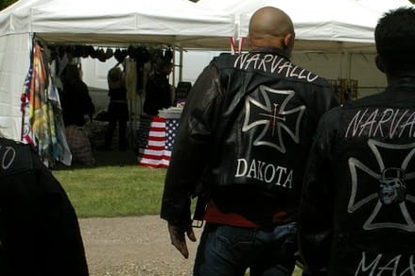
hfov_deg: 19.1
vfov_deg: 13.0
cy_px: 164
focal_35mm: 105
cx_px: 370
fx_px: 1209
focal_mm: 30
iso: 800
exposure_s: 1/1000
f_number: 13
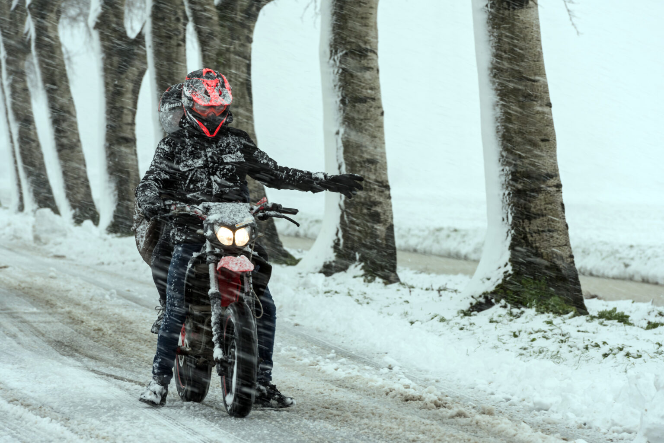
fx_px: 3690
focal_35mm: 200
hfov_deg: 10.3
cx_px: 332
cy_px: 222
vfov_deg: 6.9
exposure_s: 1/100
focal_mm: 200
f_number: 8
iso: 250
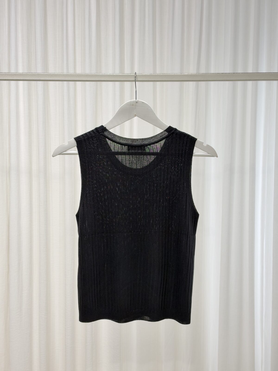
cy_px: 186
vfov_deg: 39.7
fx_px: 514
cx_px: 139
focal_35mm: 48
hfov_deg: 30.3
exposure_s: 1/60
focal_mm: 6.93
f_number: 1.8
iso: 100
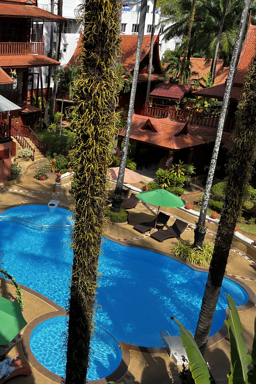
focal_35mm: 37
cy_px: 190
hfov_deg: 32.9
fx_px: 395
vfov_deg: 51.9
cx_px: -3
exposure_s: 1/2762
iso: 50
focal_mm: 5.7
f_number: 1.5
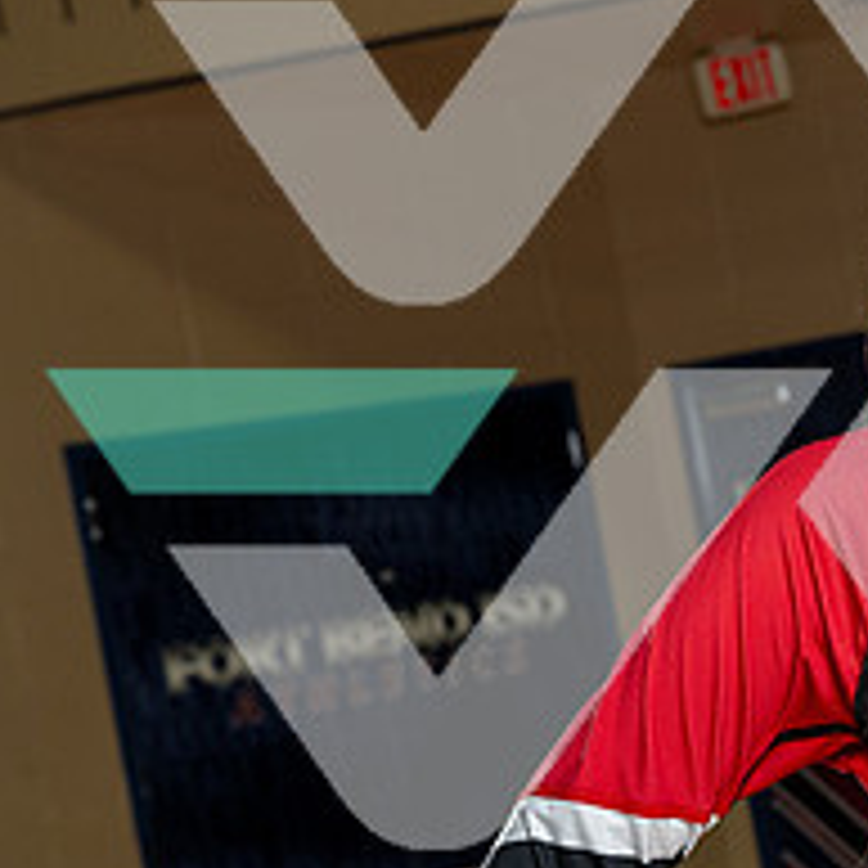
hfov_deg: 14.4
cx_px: 1192
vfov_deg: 15.1
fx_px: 3262
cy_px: 609
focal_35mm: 115
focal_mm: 45
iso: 500
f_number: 5.6
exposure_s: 1/250
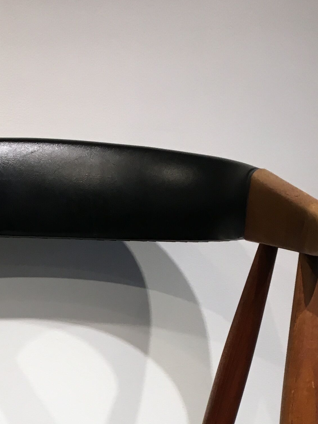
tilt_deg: -20.9
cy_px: 530
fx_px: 956
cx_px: 19
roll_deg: -1.4
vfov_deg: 22.7
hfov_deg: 18.5
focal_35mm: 78
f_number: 2.2
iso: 25
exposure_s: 1/33
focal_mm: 4.15
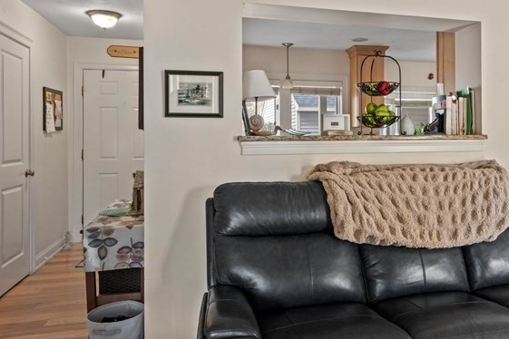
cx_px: 328
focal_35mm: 31
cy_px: 149
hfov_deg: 59.3
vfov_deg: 42.2
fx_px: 438
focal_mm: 17
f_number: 9
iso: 320
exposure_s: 1/1.25
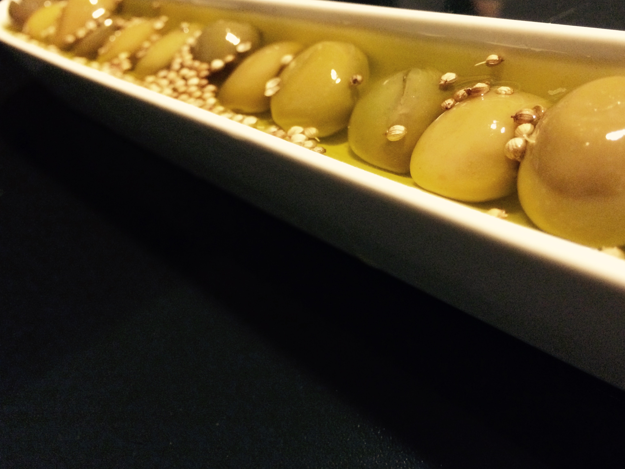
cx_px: 333
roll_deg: +26.2
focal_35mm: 31
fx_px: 560
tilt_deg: -41.6
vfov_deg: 45.4
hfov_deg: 58.3
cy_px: 224
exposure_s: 1/17
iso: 320
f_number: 2.2
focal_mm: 4.15
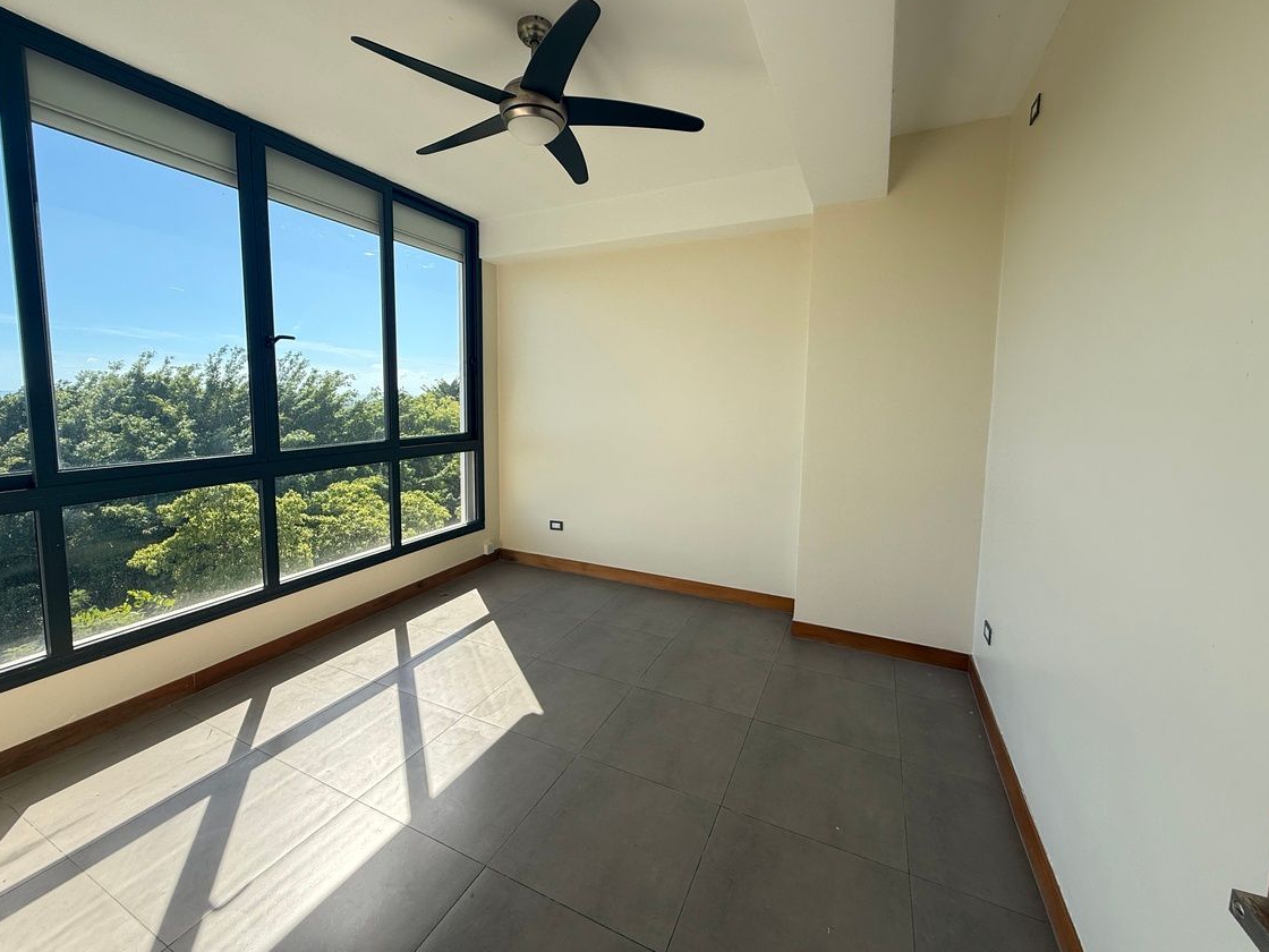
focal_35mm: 15
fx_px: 550
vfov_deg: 81.7
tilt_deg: -5.6
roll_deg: -1.0
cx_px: 601
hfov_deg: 98.1
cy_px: 447
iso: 50
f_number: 2.2
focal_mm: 2.22
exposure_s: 1/694
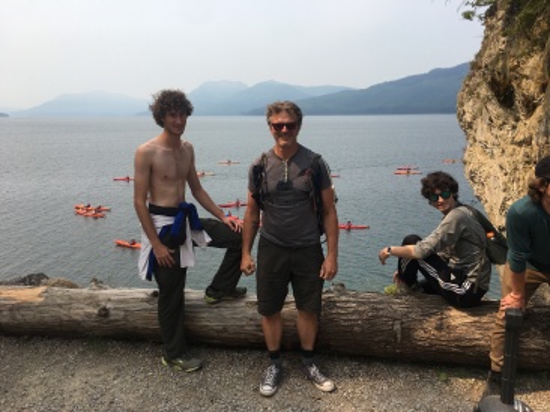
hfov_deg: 61.7
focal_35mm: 29
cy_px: 206
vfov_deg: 48.2
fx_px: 460
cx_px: 275
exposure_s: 1/1479
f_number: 2.2
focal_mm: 4.15
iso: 25
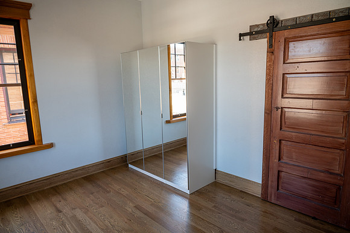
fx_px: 233
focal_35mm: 24
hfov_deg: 73.8
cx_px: 175
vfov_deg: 53.1
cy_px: 116
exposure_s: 1/80
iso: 500
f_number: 5
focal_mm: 24
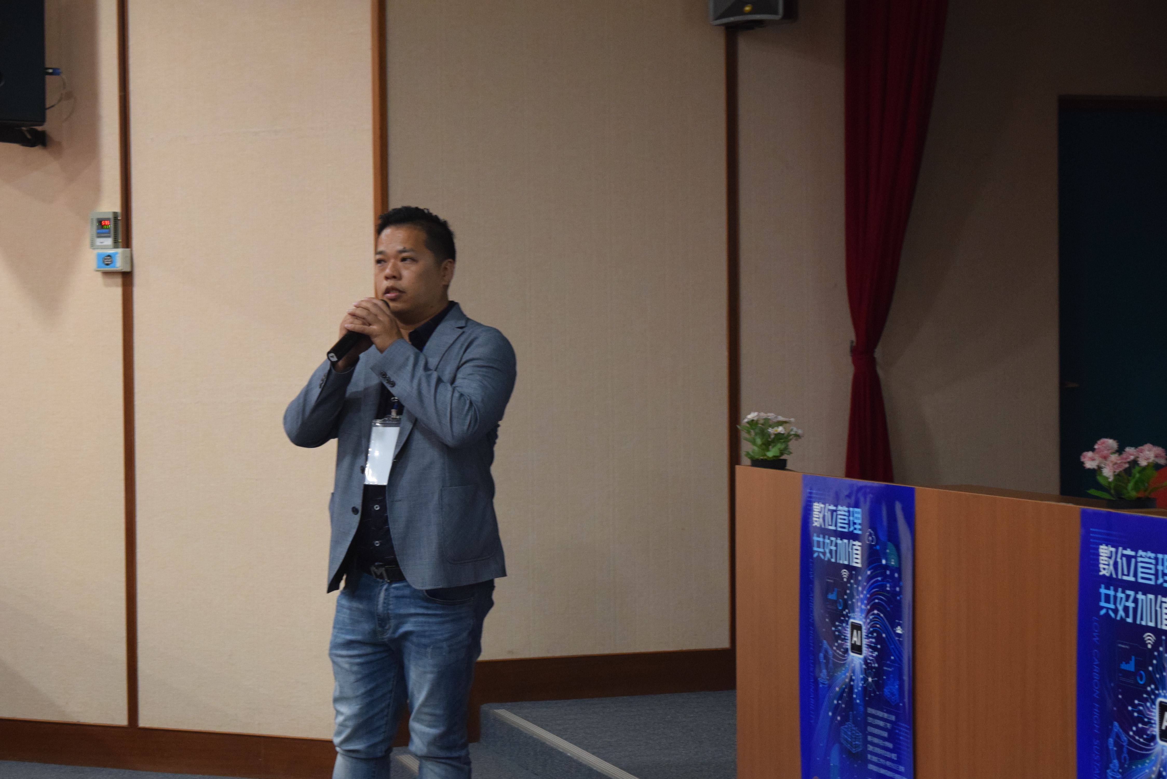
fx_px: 2529
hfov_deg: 26.0
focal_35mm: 78
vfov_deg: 17.5
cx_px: 584
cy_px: 390
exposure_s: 1/60
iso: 2000
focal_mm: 52
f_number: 5.6
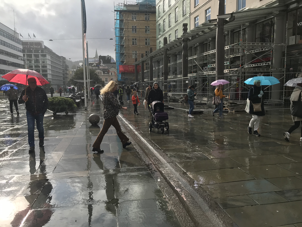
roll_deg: +2.0
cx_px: 151
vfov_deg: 49.7
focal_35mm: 28
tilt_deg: -3.8
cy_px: 114
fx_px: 244
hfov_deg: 63.4
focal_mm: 3.99
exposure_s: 1/1953
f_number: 1.8
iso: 20
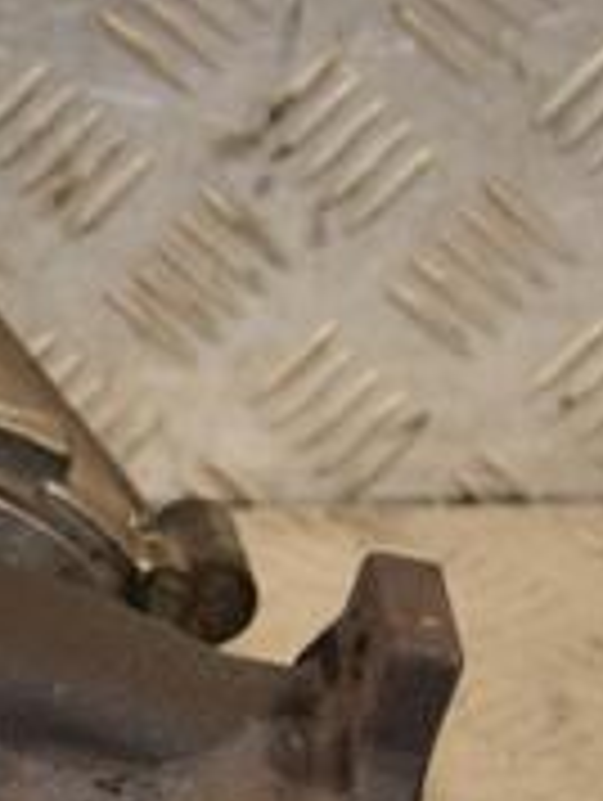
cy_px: 788
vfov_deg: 8.4
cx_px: -180
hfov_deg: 6.3
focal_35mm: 233
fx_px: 5399
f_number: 4.8
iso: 800
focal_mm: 48
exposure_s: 1/200
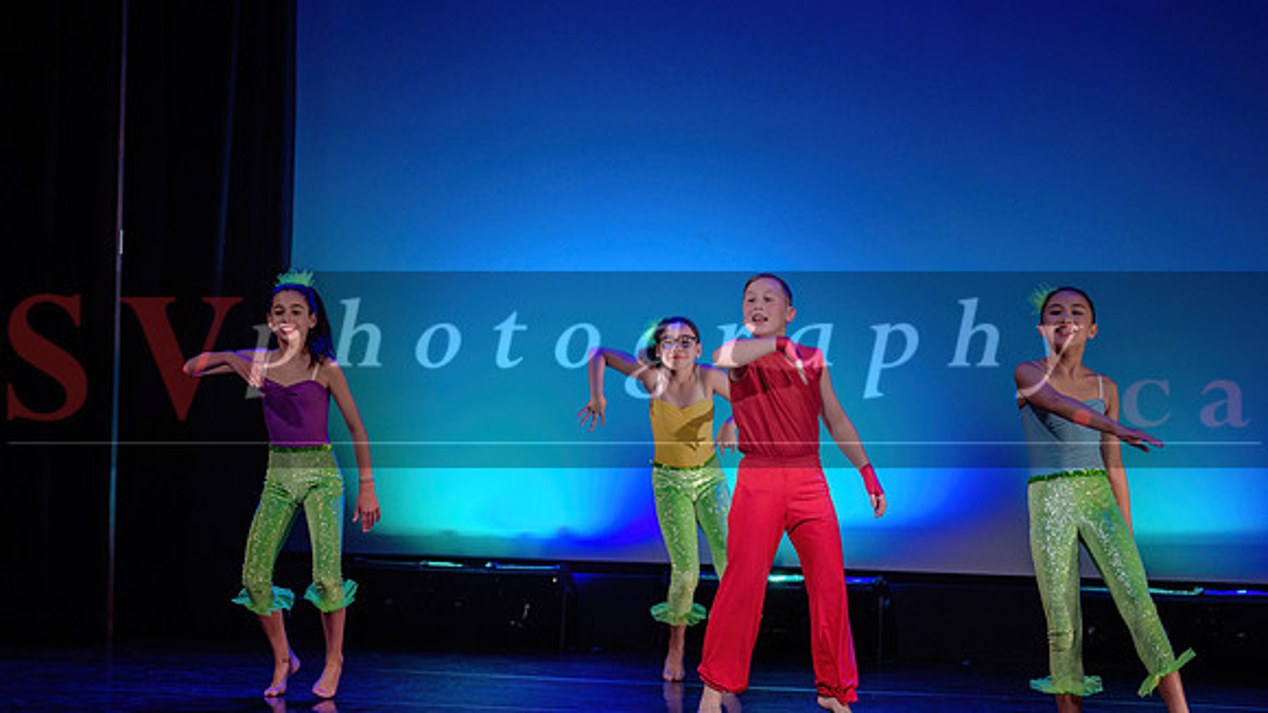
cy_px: 356
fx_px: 4402
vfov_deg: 9.3
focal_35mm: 131
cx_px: 634
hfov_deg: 16.4
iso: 1600
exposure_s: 1/250
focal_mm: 125
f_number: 2.8
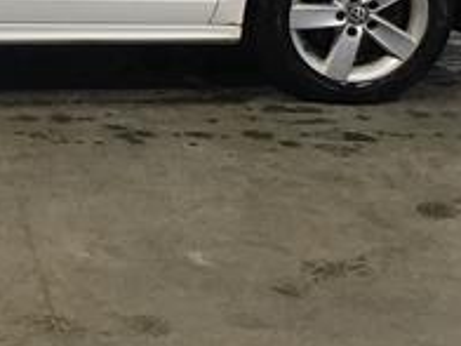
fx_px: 1345
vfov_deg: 14.3
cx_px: -118
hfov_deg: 18.3
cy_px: -42
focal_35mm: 101
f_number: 2.4
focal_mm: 3.3
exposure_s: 1/30
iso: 50
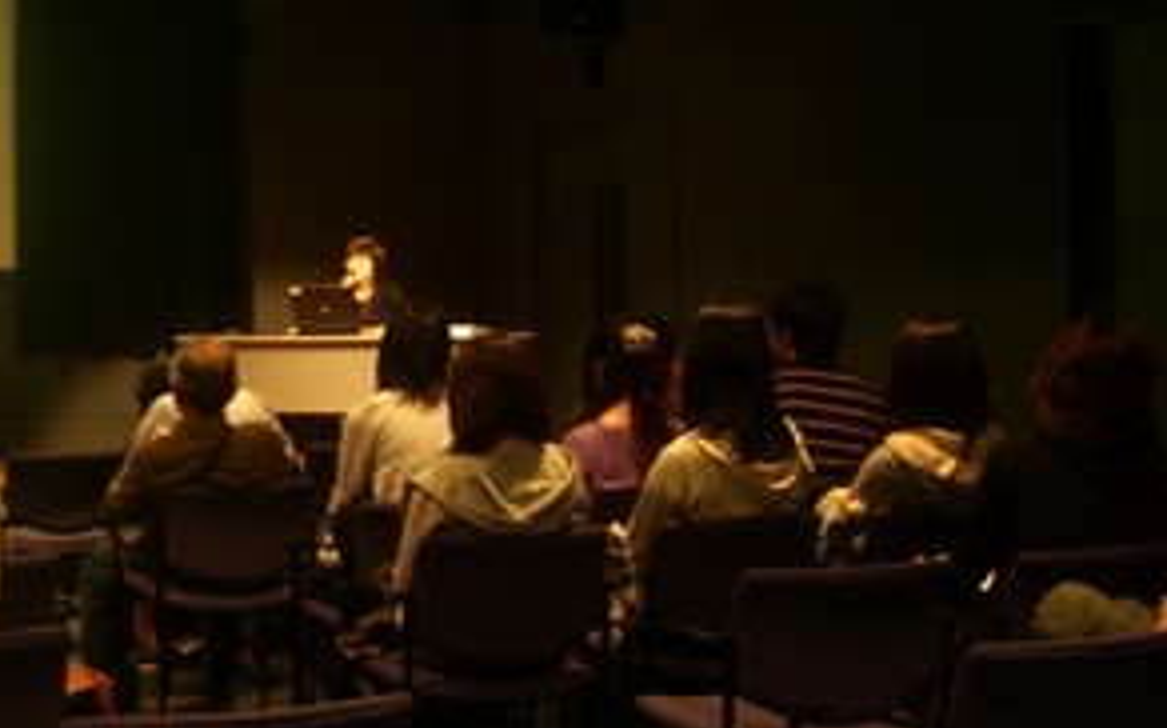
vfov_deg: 18.8
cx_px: 324
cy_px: 262
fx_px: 2193
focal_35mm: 69
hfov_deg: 29.4
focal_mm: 7.9
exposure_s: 1/3.33
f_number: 2.8
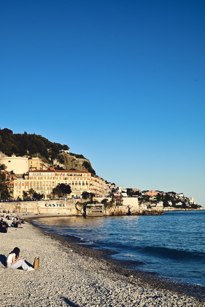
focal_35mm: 50
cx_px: 102
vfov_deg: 39.6
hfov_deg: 27.0
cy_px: 154
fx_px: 427
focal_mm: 50
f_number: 11
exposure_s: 1/400
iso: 200
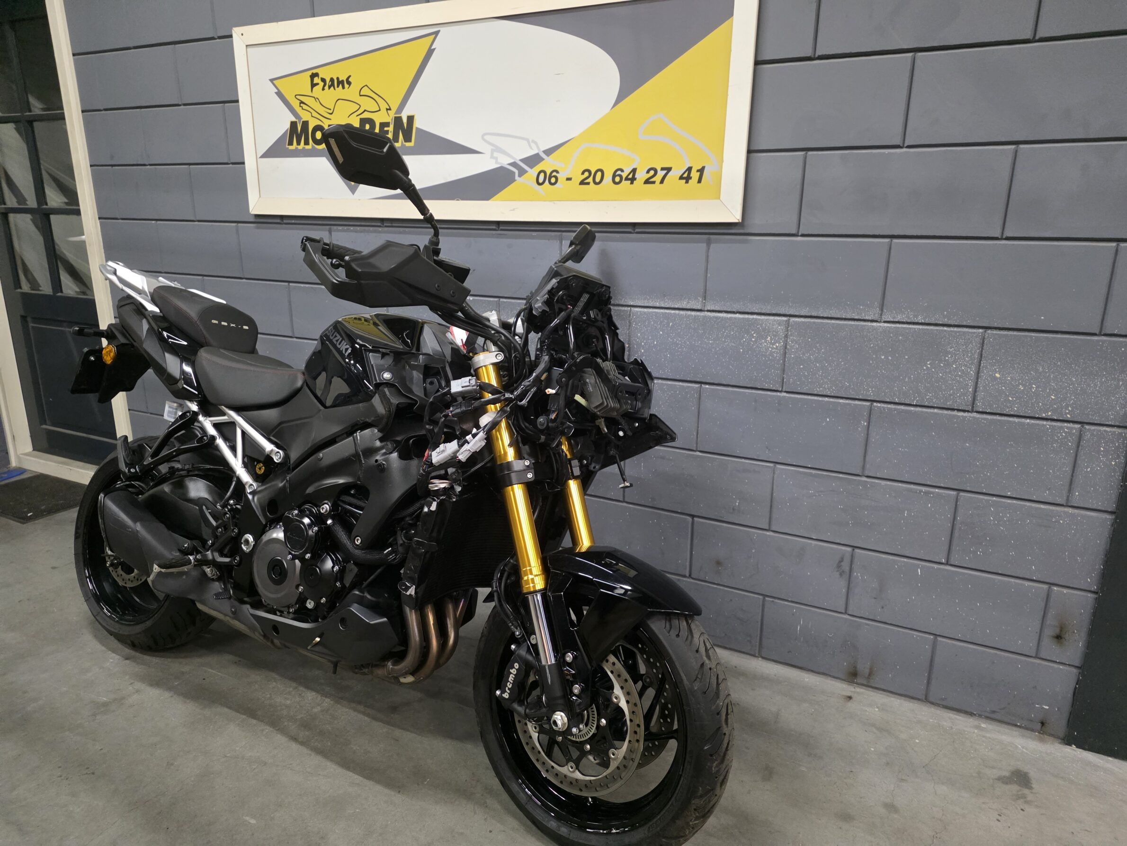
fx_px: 749
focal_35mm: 23
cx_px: 564
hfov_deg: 73.9
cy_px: 423
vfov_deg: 58.9
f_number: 1.7
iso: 1600
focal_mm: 6.25
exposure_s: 1/100
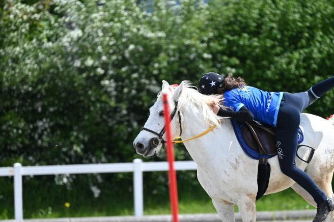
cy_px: 134
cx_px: 198
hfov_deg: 5.5
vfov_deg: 3.6
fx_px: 3503
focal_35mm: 378
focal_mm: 310
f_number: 5.3
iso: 320
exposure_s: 1/1250
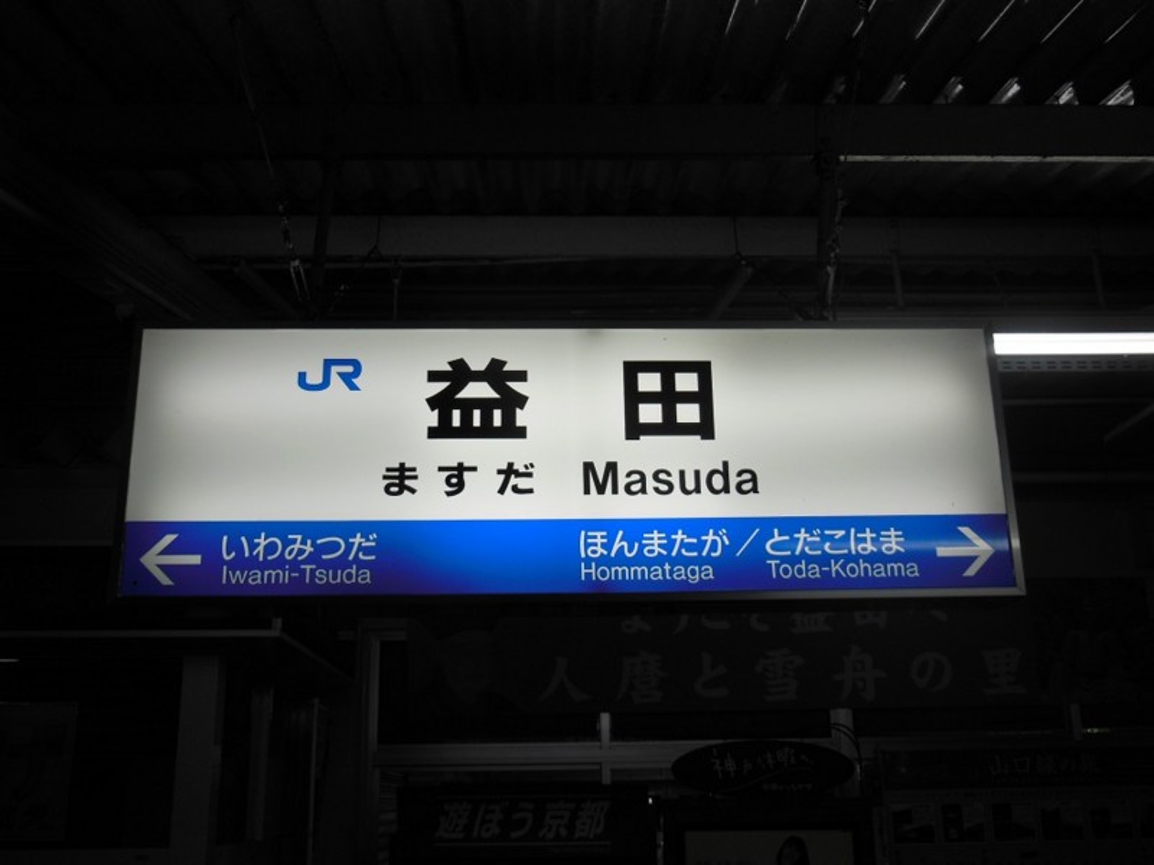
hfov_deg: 47.9
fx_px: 1300
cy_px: 432
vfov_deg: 36.8
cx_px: 577
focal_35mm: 39
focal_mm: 6.9
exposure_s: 1/100
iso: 125
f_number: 4.1
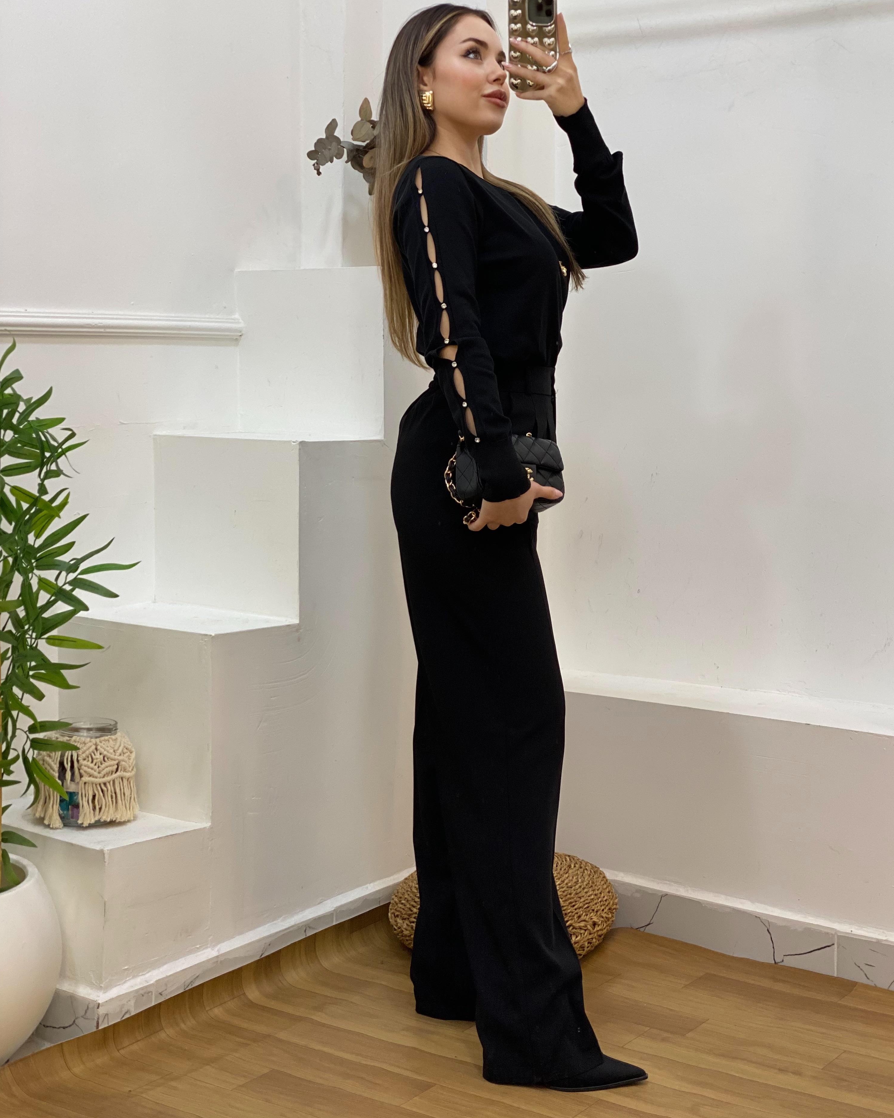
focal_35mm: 55
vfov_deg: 34.1
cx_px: 453
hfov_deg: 27.6
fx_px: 1819
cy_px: 524
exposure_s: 1/100
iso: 80
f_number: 2
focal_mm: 6
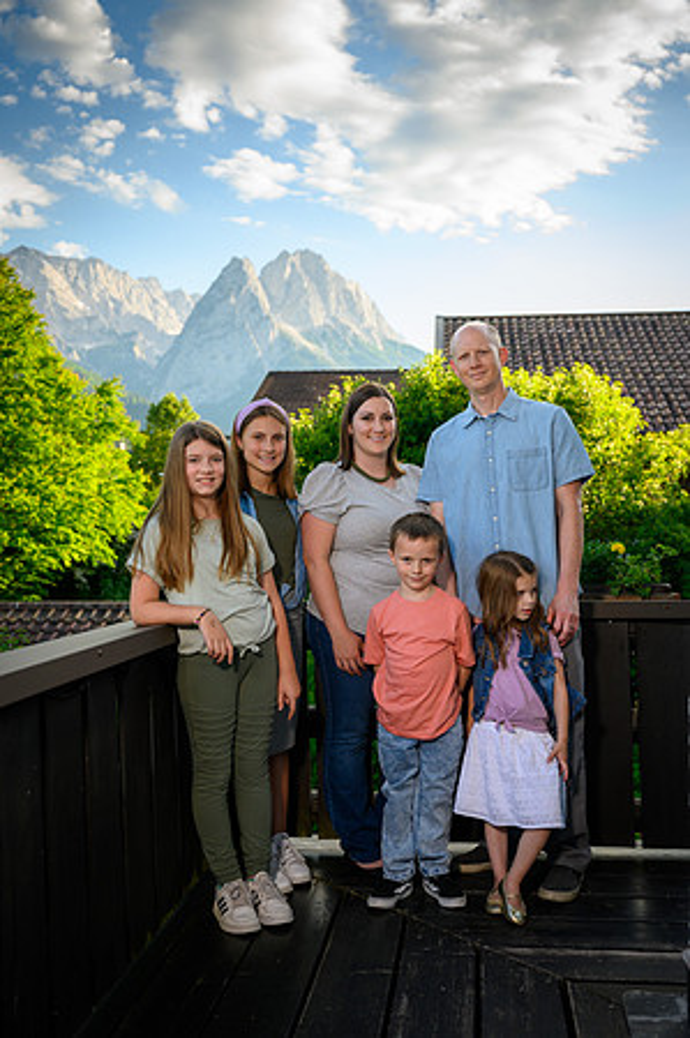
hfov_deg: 36.8
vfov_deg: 53.2
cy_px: 519
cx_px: 345
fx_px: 1037
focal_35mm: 36
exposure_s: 1/1000
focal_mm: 36
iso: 400
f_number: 3.5
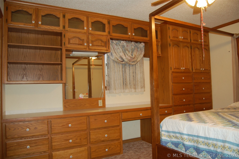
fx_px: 179
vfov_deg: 47.8
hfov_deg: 67.4
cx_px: 120
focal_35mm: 27
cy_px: 80
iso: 400
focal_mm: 18
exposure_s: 1/60
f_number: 3.5
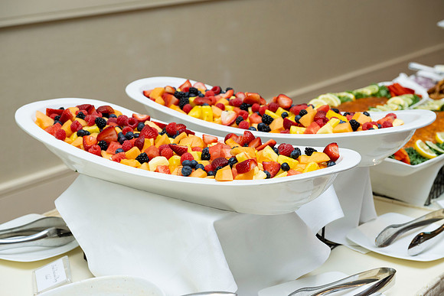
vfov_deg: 20.6
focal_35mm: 66
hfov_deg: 30.5
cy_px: 148
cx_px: 222
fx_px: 814
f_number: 5.6
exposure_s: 1/80
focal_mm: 66
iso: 1000
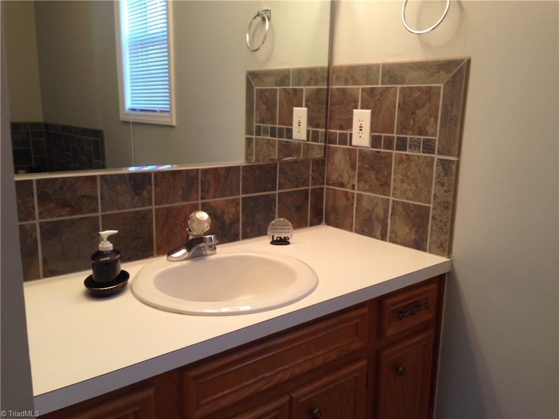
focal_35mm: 33
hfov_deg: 55.4
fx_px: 533
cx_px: 280
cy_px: 210
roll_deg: +0.2
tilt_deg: -13.7
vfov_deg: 42.9
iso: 50
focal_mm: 4.12
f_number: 2.4
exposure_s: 1/20
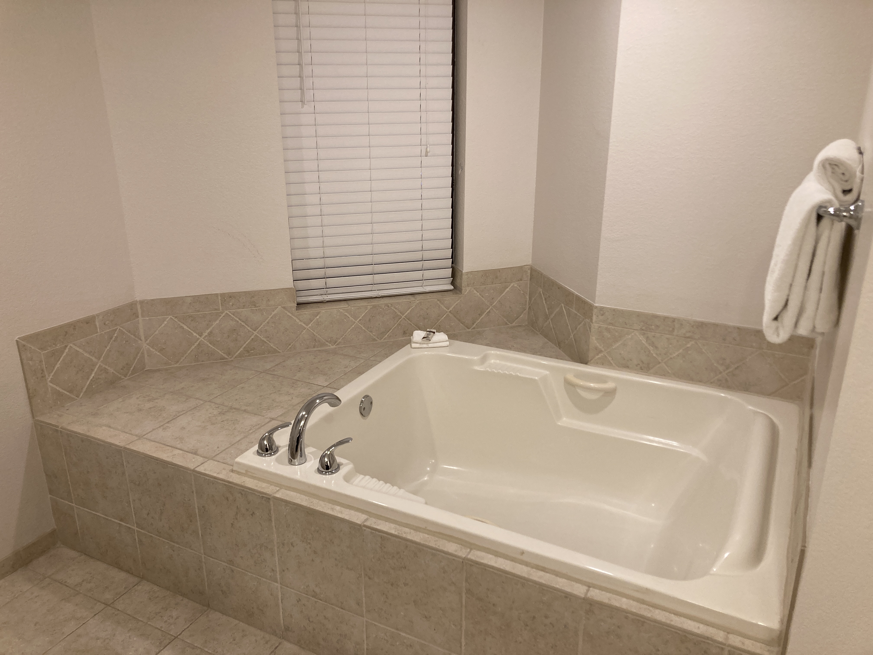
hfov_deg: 63.4
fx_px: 706
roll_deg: +0.2
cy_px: 328
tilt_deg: -18.8
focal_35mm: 28
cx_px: 436
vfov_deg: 49.7
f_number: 1.8
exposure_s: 1/60
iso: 64
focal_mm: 3.99
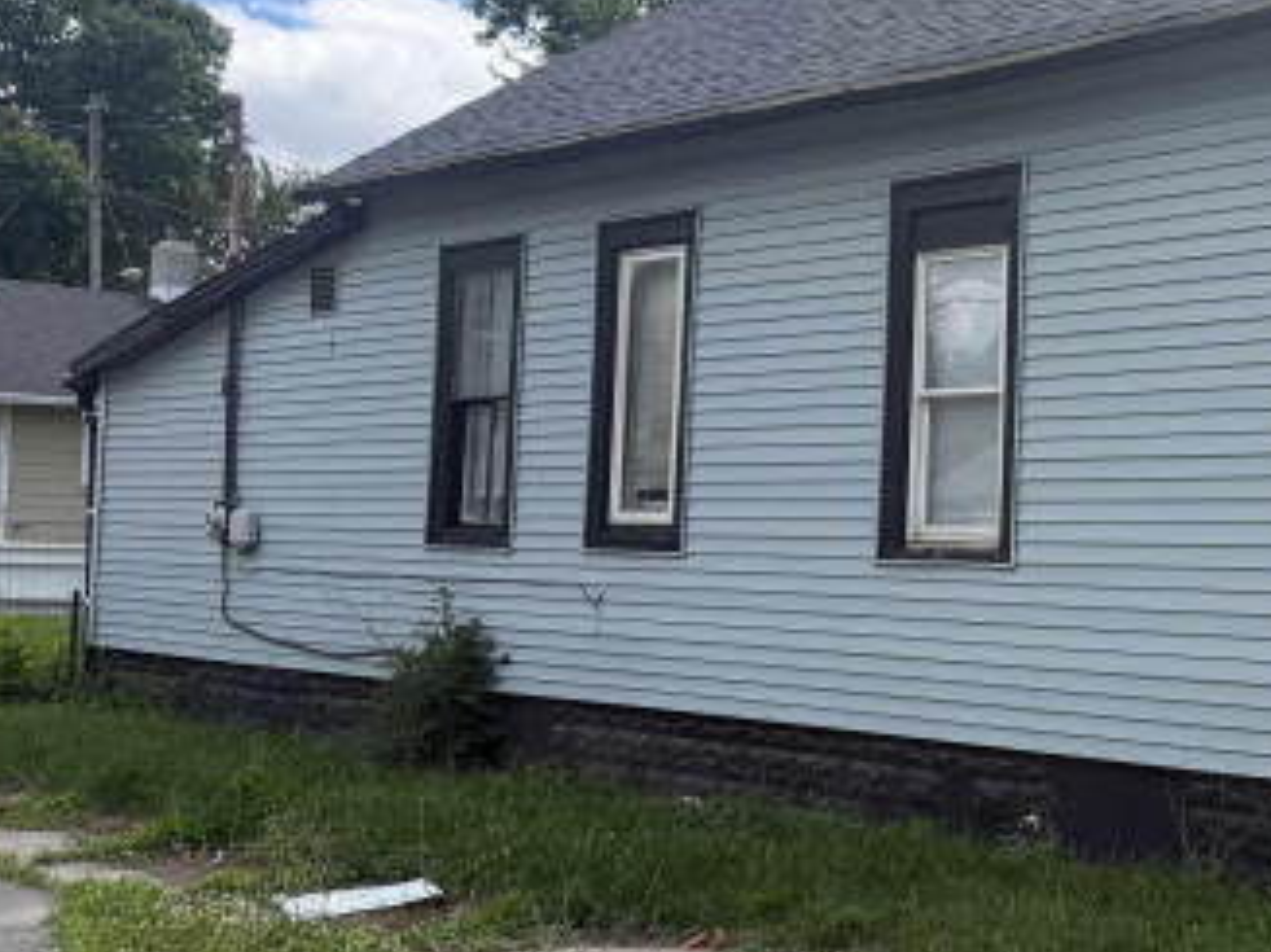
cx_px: 1129
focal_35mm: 49
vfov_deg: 29.7
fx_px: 1798
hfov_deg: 36.6
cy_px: 462
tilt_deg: +4.8
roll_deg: -4.7
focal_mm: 6.76
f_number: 1.78
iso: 100
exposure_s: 1/4673
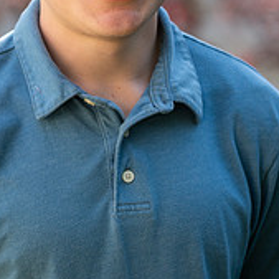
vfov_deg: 5.0
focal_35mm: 350
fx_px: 3192
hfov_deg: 5.0
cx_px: 93
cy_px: -3
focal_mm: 155
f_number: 4
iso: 250
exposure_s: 1/250
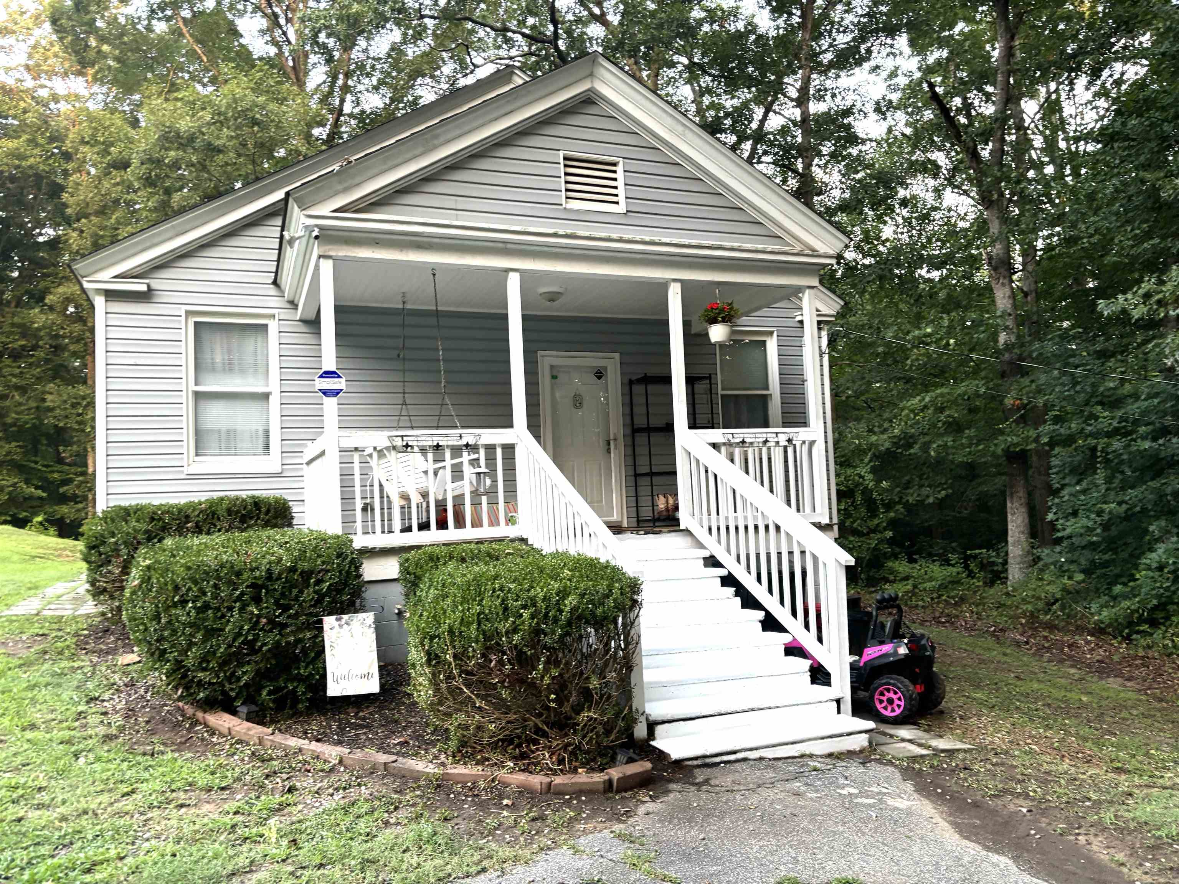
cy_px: 442
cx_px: 590
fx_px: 886
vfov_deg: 53.1
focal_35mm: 26
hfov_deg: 67.3
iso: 160
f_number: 1.6
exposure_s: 1/60
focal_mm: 5.96
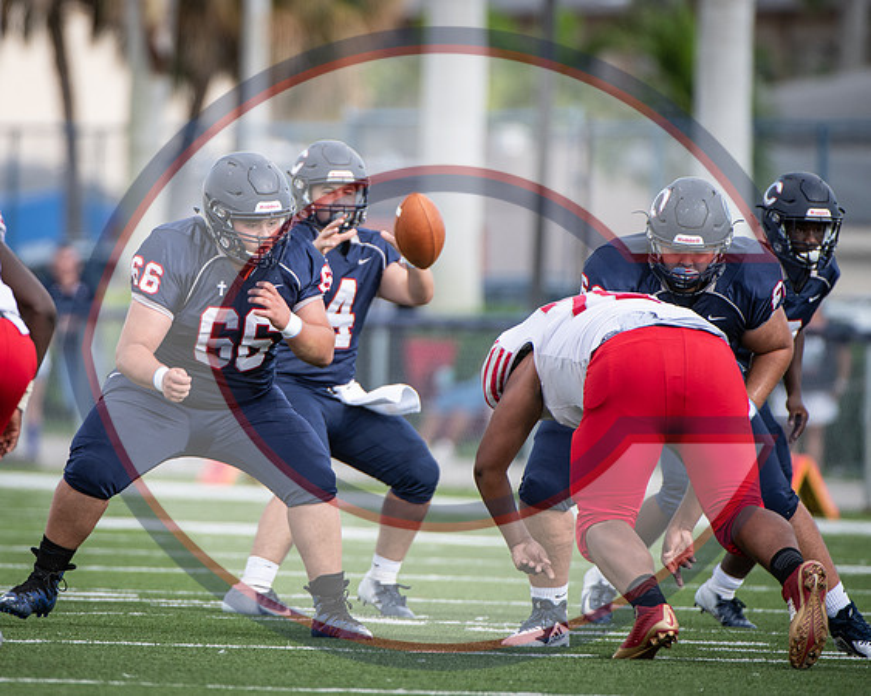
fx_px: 14976
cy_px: 286
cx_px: 300
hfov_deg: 3.3
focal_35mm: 581
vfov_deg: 2.7
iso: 320
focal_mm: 400
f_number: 4
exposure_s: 1/1000
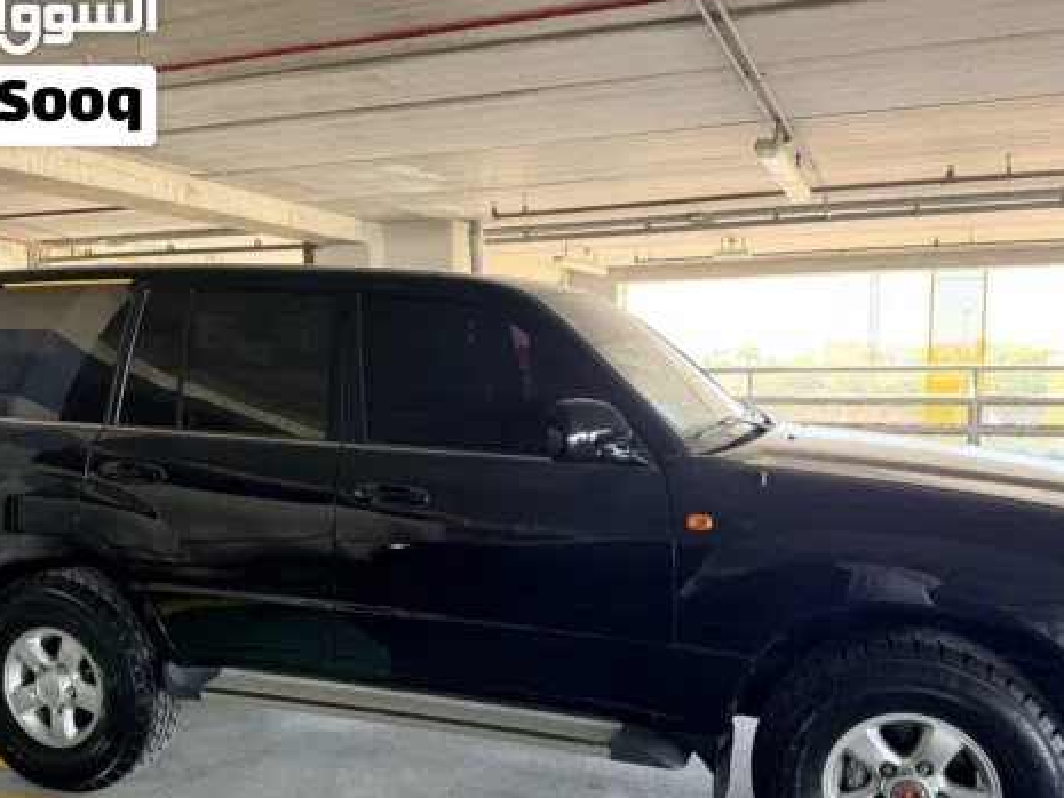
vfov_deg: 42.8
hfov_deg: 55.3
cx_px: 501
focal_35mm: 33
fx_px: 1015
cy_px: 476
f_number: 1.78
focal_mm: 6.76
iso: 200
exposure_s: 1/60
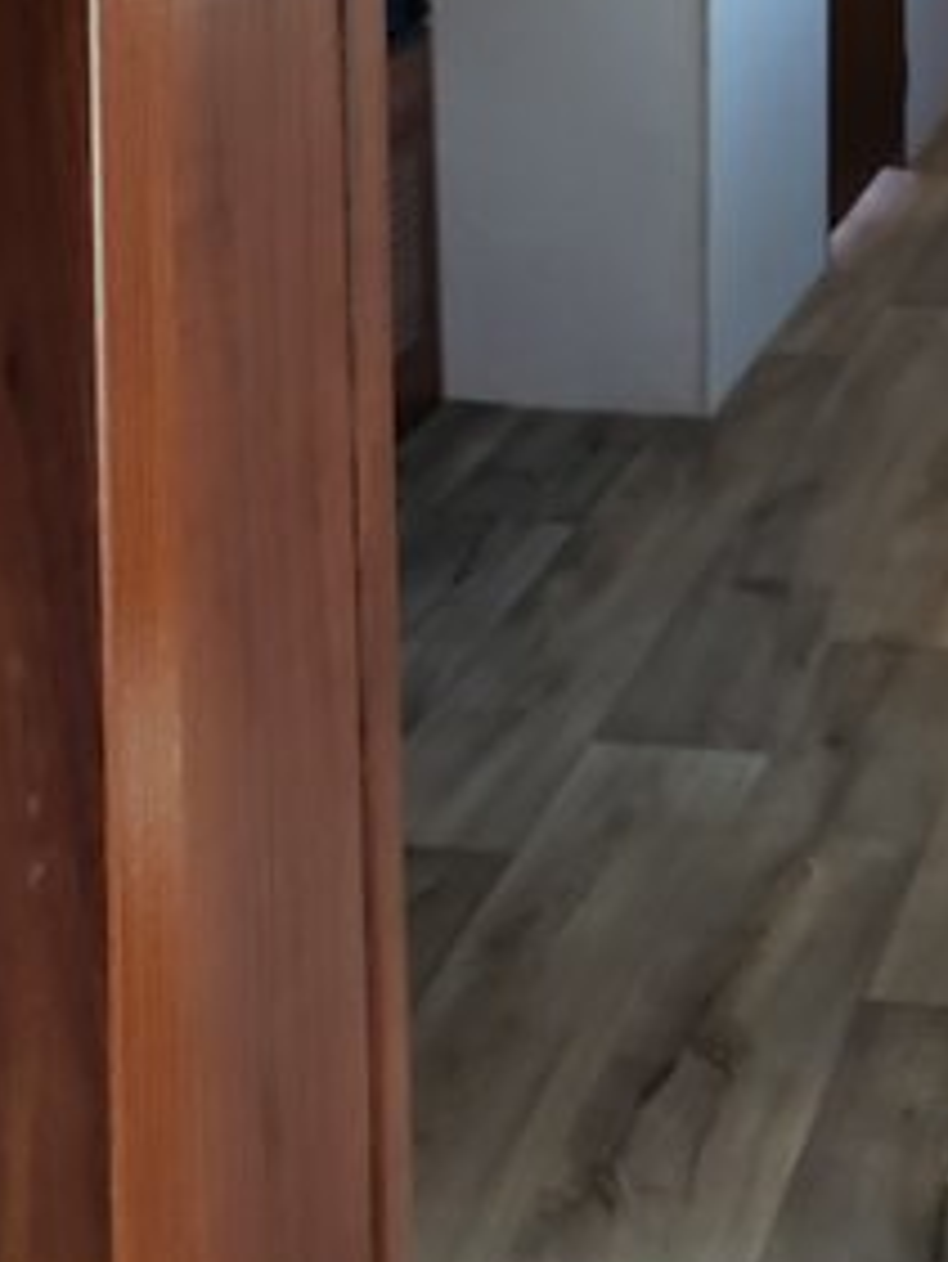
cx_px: 1263
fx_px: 2700
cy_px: -112
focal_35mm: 74
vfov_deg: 24.6
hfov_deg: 18.4
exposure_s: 1/37
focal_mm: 4.3
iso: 250
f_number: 2.4
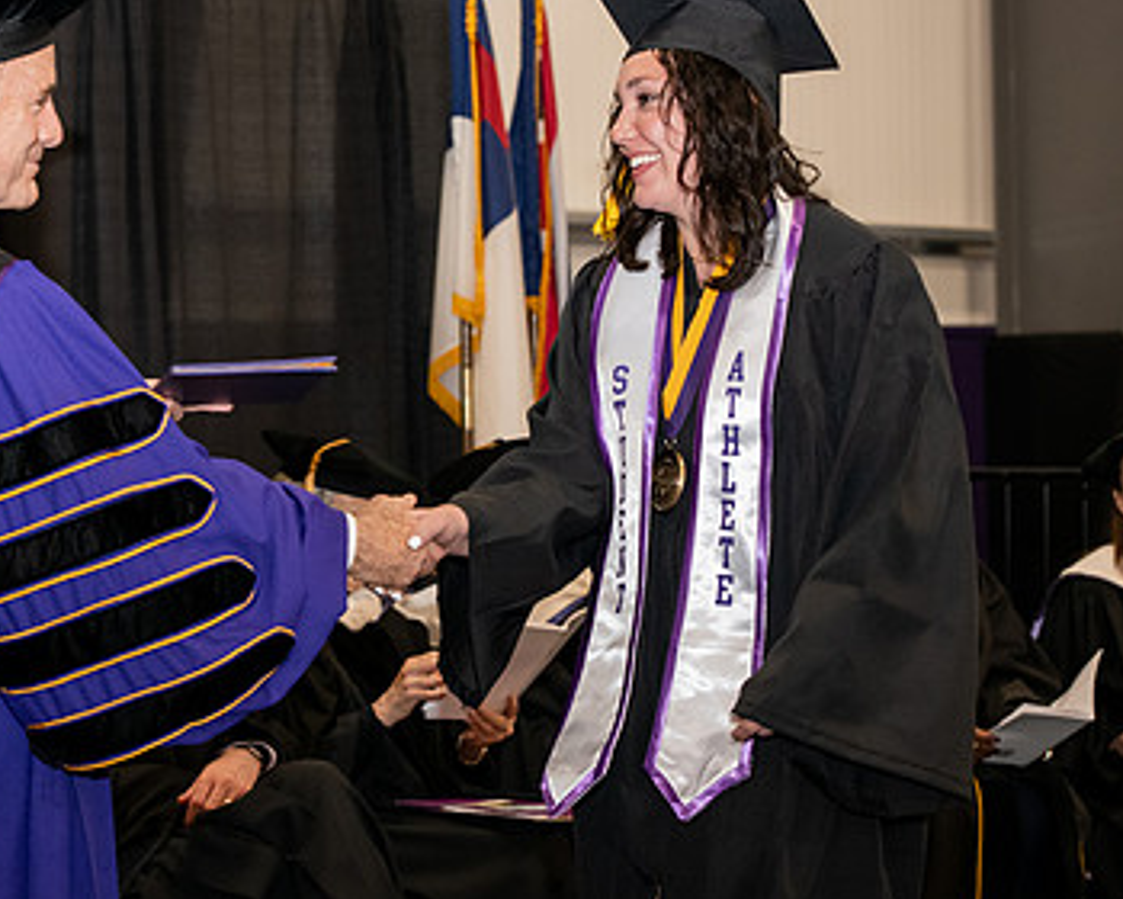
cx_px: 369
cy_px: 358
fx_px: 3623
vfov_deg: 14.1
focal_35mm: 109
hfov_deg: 17.6
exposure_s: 1/200
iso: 2000
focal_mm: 70
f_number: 5
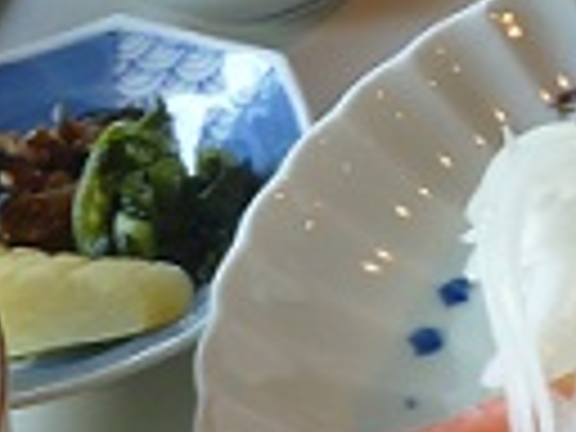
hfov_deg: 13.4
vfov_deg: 10.6
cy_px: 266
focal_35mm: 140
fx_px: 2330
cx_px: 828
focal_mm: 5
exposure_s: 1/10
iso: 80
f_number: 3.3
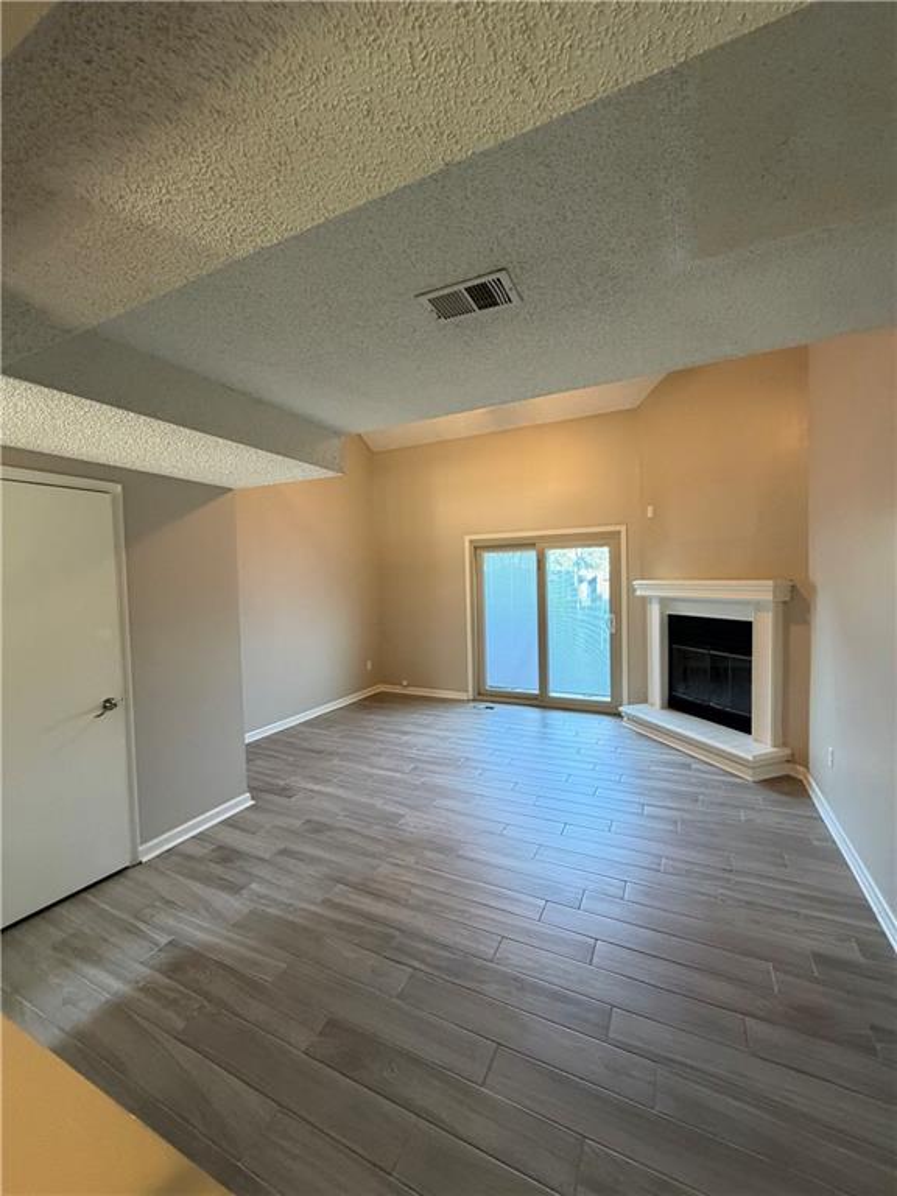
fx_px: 484
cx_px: 448
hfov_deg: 85.7
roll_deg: +1.2
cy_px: 598
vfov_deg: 102.1
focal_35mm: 14
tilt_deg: -2.4
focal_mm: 2.22
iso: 400
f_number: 2.2
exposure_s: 1/60
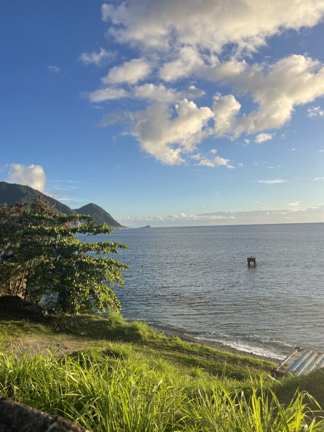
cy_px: 216
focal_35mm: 25
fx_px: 312
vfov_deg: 69.4
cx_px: 162
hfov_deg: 54.9
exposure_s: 1/2597
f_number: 1.6
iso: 32
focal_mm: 5.1
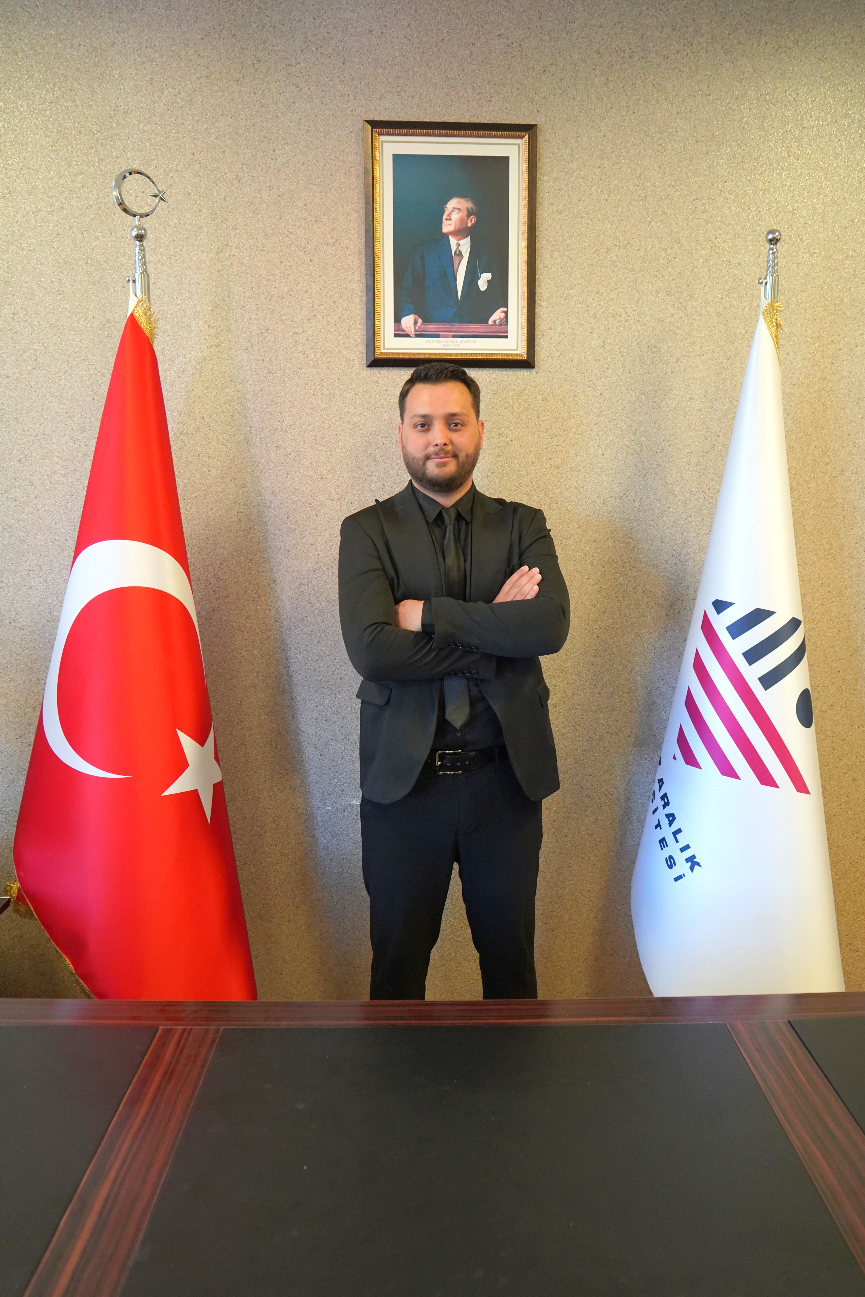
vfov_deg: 61.9
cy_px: 648
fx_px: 1081
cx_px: 432
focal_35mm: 30
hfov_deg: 43.6
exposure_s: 1/160
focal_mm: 30
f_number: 4
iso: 4000
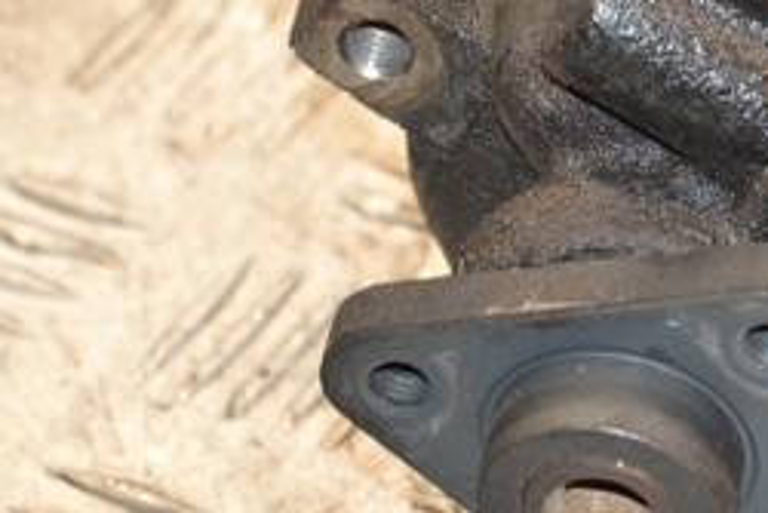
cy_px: 40
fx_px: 7535
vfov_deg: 3.9
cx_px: 565
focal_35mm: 353
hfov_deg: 5.8
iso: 800
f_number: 5.6
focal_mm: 92
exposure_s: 1/100
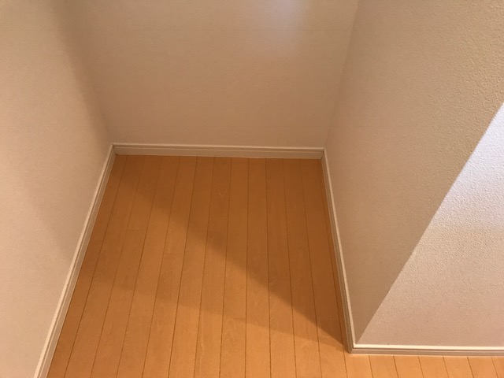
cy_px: 189
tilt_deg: -48.5
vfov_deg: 49.7
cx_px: 252
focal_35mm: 28
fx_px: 408
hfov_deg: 63.4
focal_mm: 3.99
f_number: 1.8
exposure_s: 1/33
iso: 32
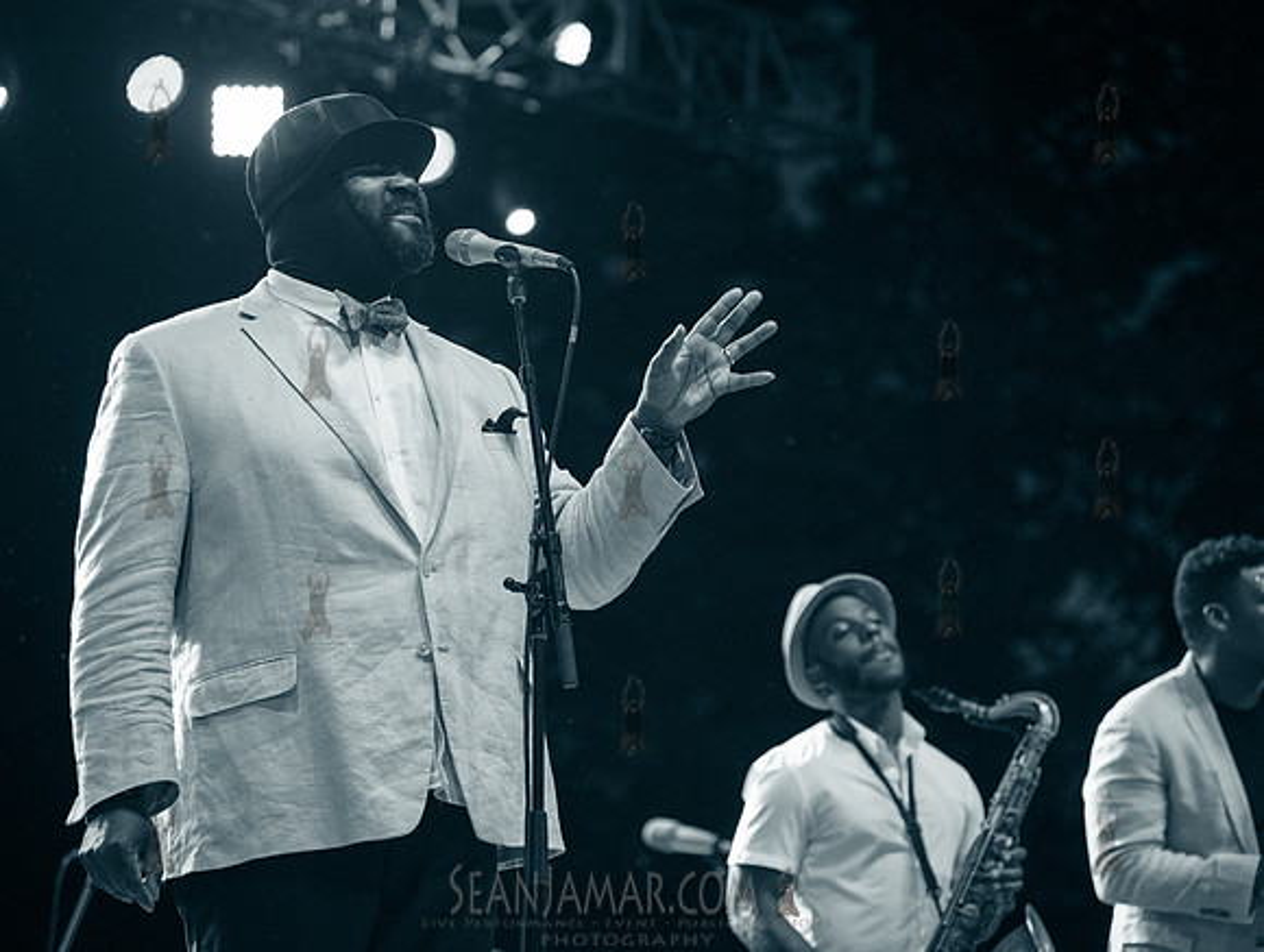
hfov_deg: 21.6
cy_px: 455
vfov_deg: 16.4
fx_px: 3311
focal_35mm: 91
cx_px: 520
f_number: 3.2
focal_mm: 80
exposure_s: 1/500
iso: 1600
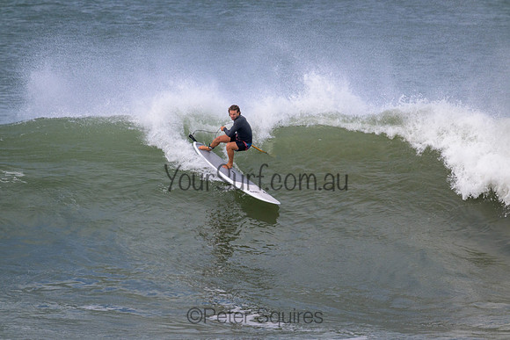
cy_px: 170
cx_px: 255
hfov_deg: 2.6
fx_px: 11335
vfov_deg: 1.7
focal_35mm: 800
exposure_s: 1/2000
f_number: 11
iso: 1250
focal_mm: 800
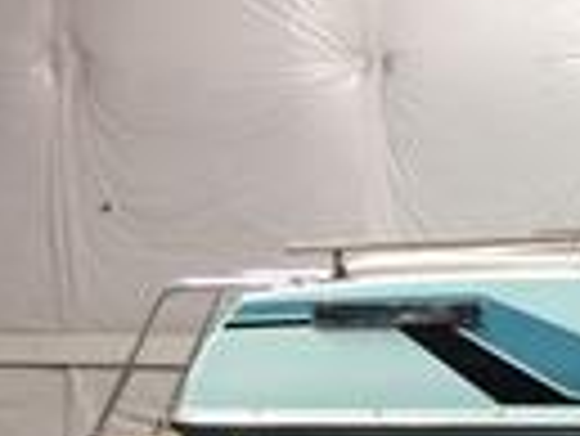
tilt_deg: -7.4
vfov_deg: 10.2
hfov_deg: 11.6
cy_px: 499
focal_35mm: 144
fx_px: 2415
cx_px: 1322
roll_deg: +2.1
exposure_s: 1/30
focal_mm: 4.15
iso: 50
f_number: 2.2
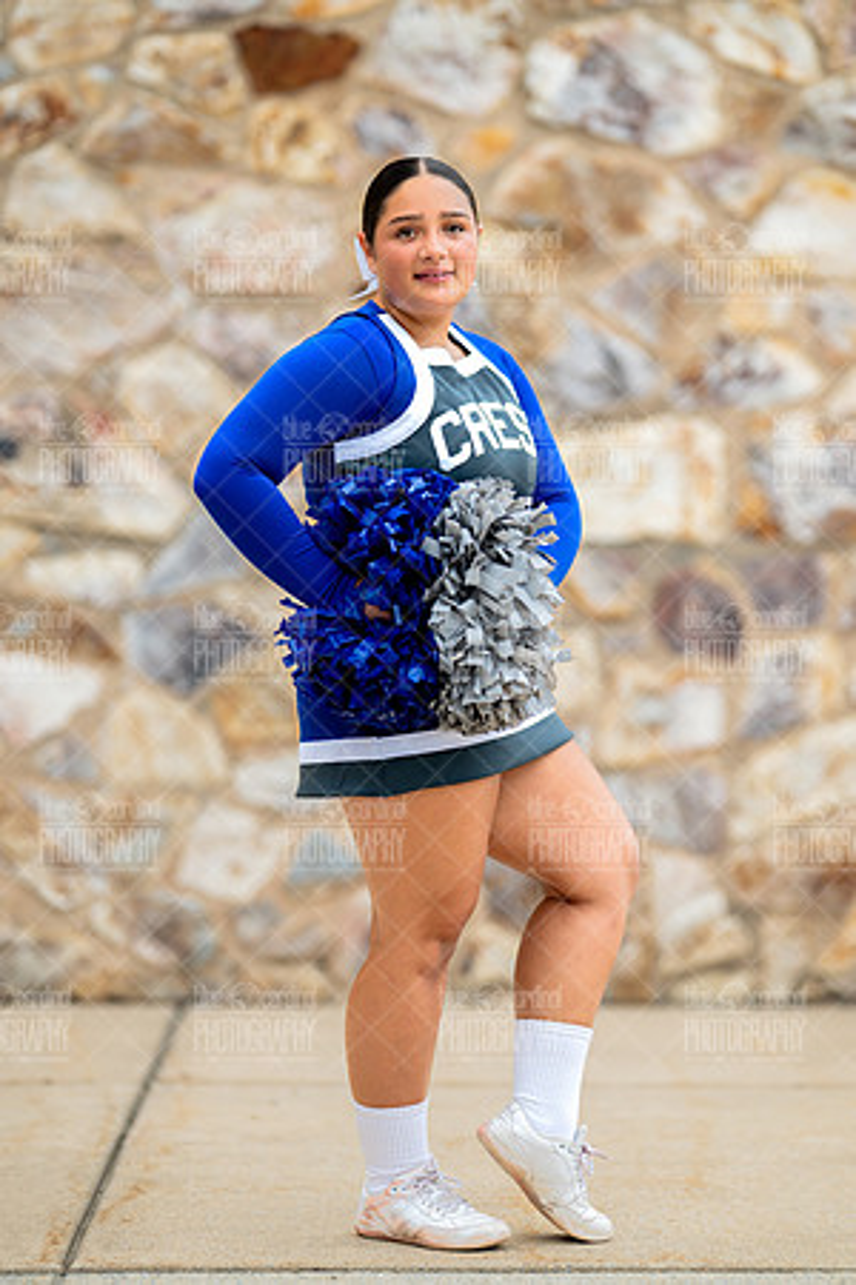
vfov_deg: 23.9
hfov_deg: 16.1
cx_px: 428
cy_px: 642
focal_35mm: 85
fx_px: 3031
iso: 64
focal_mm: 85
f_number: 1.4
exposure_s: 1/250
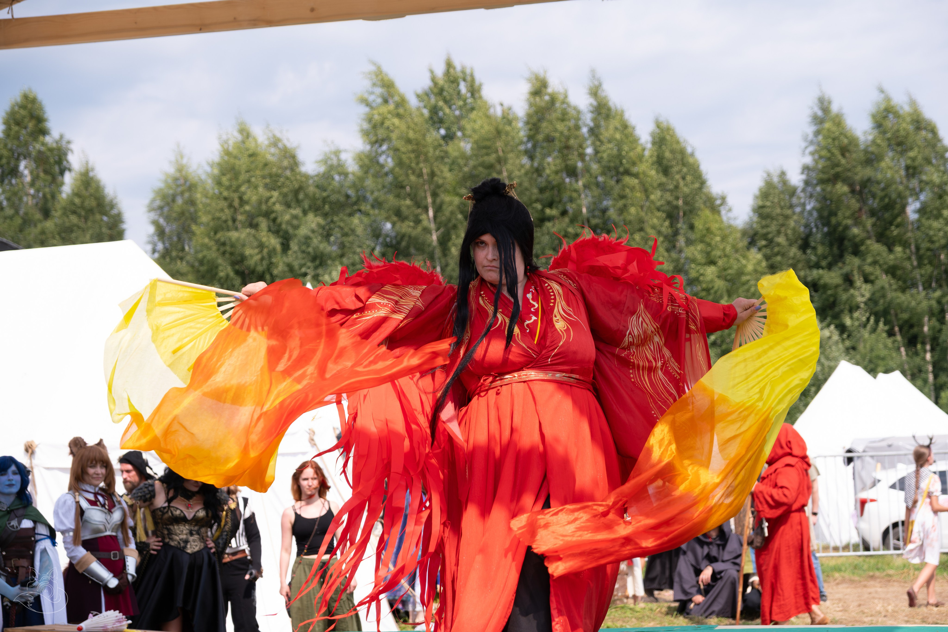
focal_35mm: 83
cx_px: 474
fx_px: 2186
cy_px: 316
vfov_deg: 16.5
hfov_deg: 24.5
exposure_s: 1/1000
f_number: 4
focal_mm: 55
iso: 160
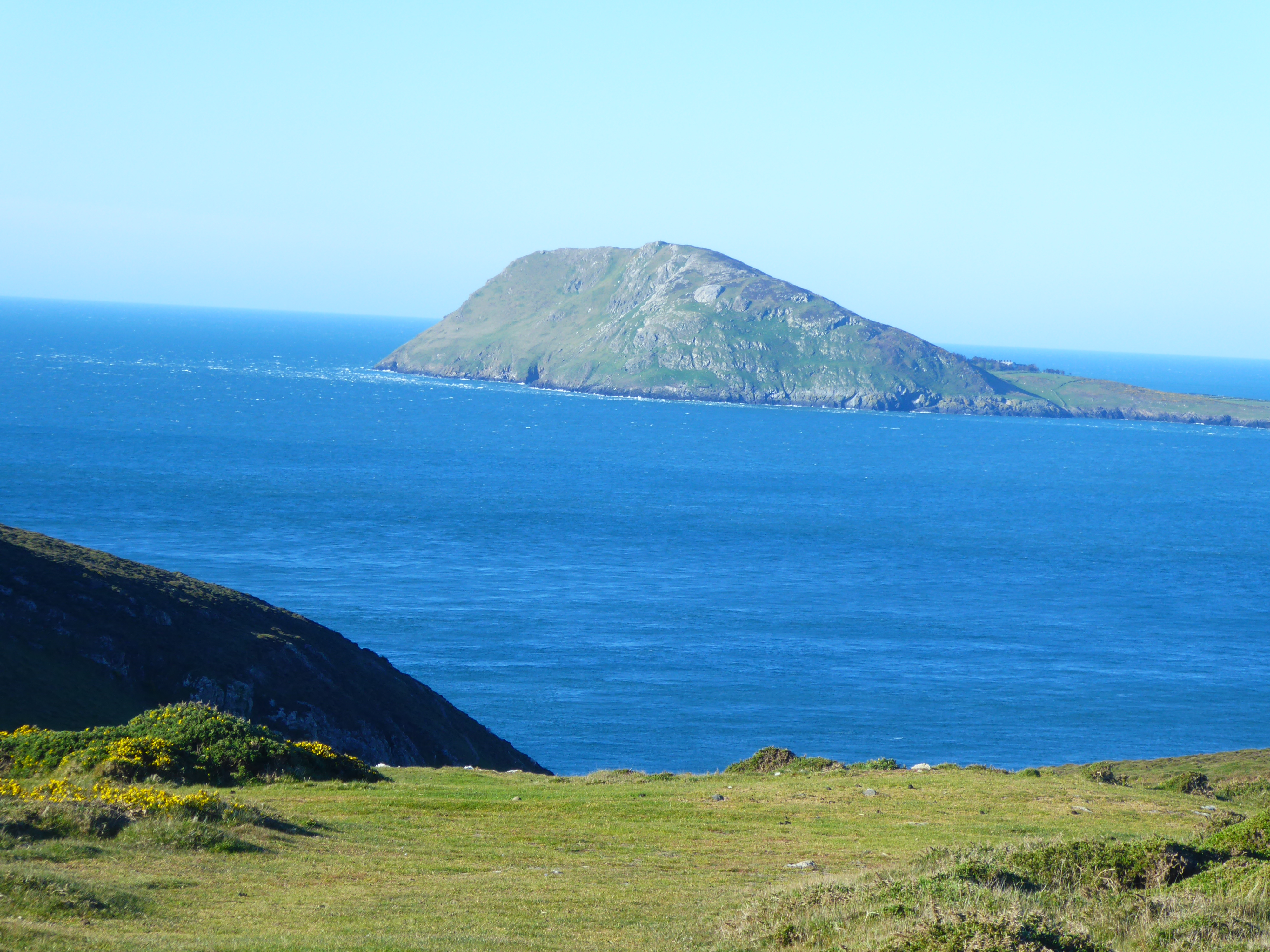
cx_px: 635
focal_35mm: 98
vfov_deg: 15.1
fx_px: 3595
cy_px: 476
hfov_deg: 20.0
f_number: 5
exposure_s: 1/200
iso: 80
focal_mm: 17.5
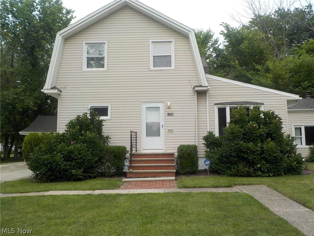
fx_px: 272
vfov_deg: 46.8
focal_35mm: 30
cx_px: 157
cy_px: 118
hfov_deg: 60.0
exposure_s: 1/400
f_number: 3.3
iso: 125
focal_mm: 4.1
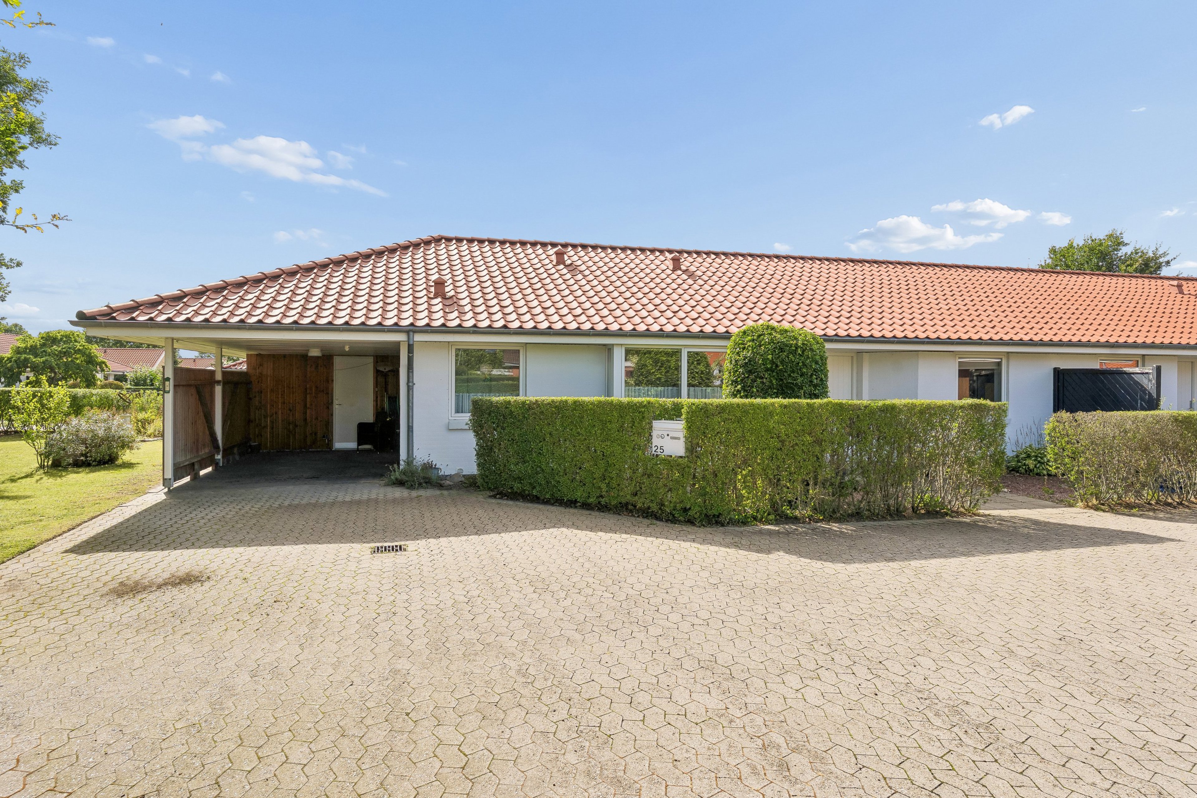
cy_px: 399
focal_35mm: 21
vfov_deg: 59.5
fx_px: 698
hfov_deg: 81.2
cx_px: 598
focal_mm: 21
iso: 200
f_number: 8
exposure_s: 1/640
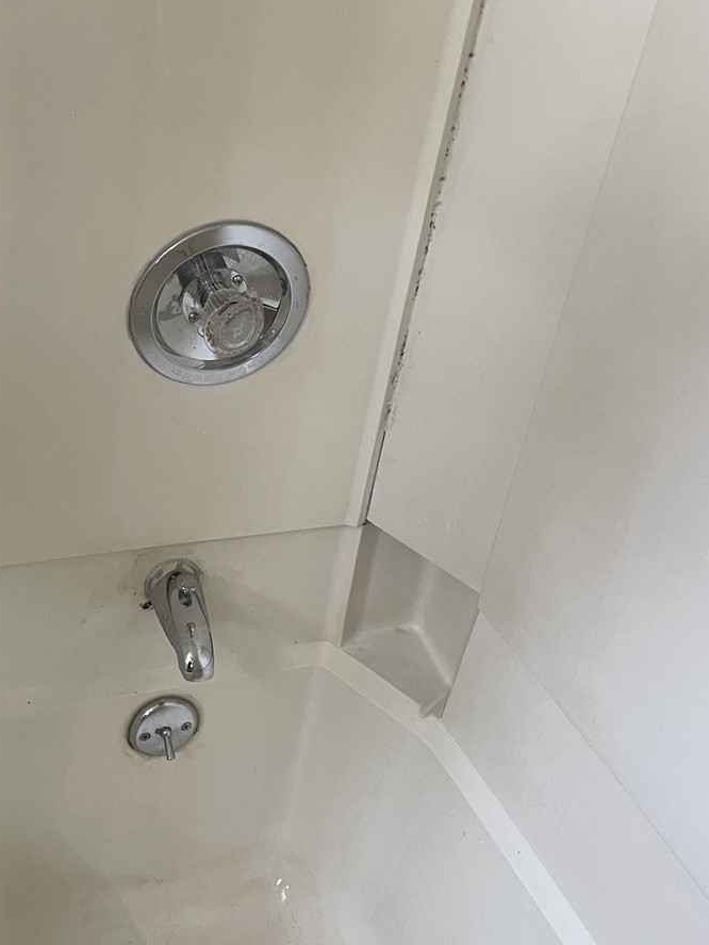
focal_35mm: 45
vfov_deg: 41.6
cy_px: 331
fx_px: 1228
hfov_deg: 31.6
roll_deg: -5.0
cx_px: 180
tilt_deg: -30.9
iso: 80
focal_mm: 4.2
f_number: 1.6
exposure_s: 1/60
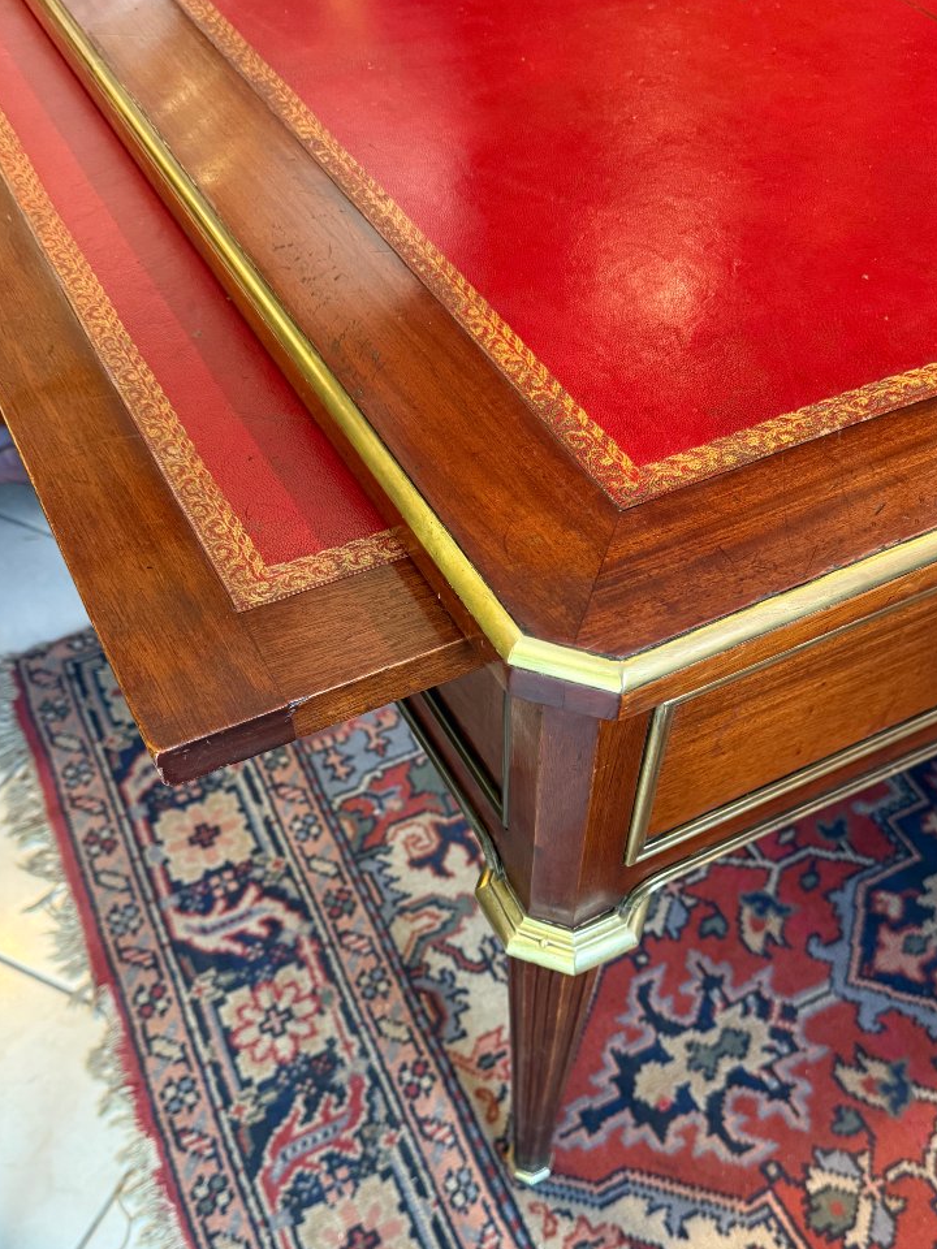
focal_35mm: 30
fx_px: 1083
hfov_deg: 46.7
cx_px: 517
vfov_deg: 59.3
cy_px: 768
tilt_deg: -53.9
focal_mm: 6.76
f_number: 1.78
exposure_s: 1/50
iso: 400
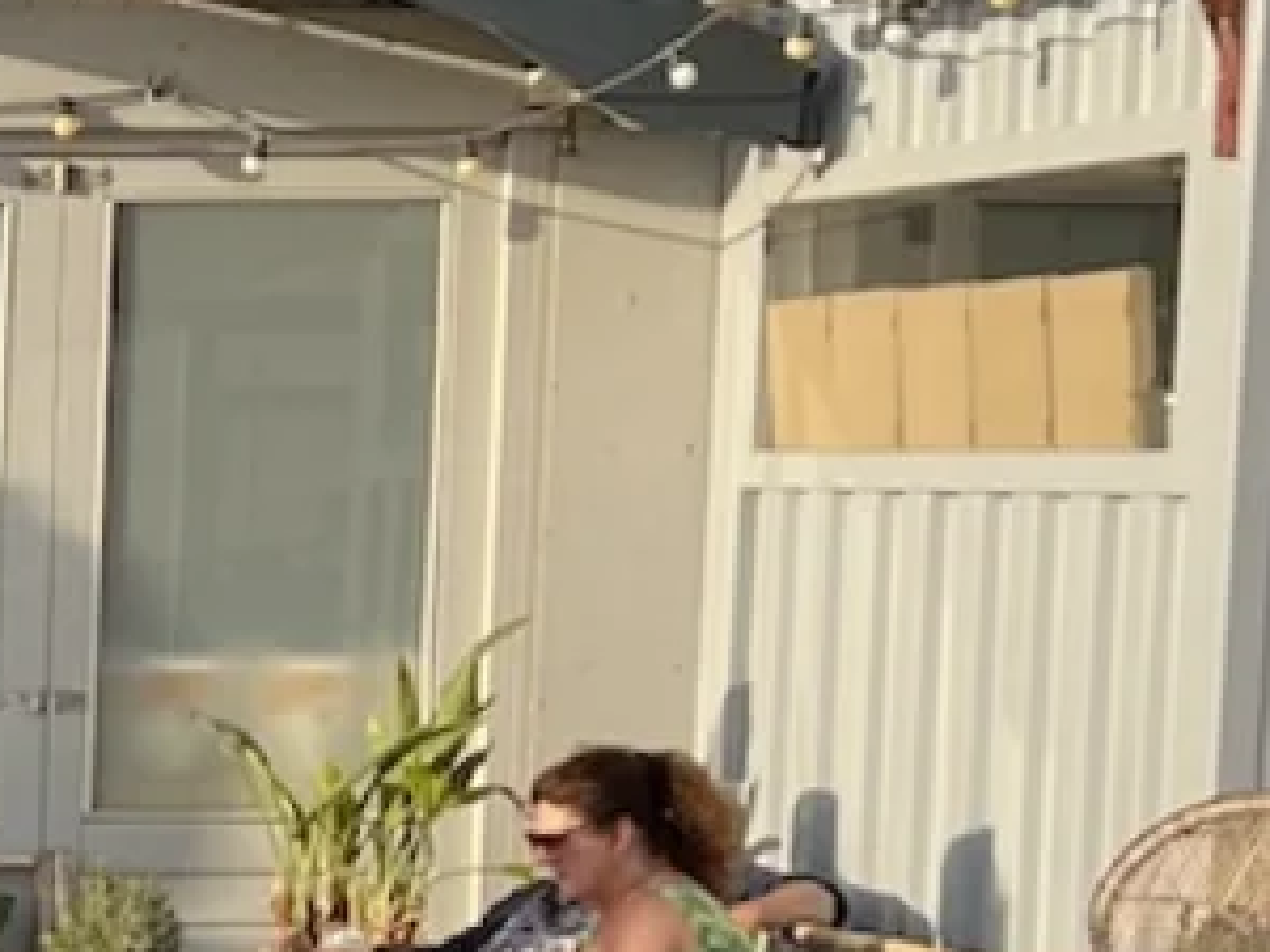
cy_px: 1058
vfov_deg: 9.8
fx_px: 5467
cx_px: -1401
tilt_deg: -6.3
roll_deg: +0.3
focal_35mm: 149
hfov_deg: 11.7
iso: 50
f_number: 1.5
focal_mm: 5.7
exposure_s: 1/1597
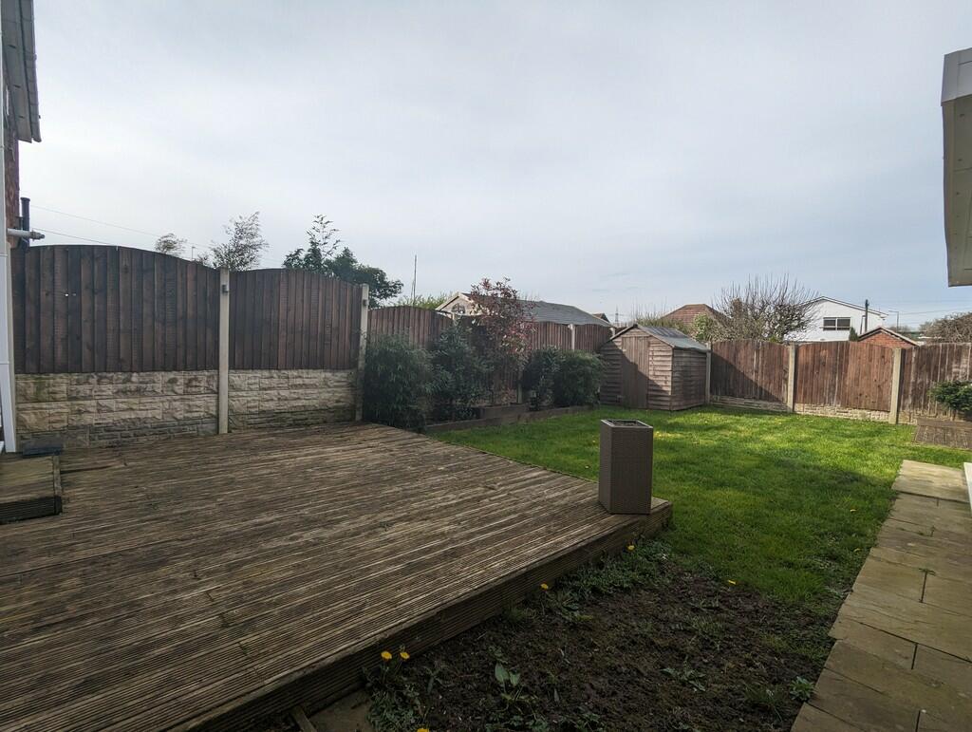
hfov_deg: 94.4
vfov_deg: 78.2
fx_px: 450
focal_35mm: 16
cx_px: 486
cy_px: 366
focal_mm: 2.35
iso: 58
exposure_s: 1/1439
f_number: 2.2
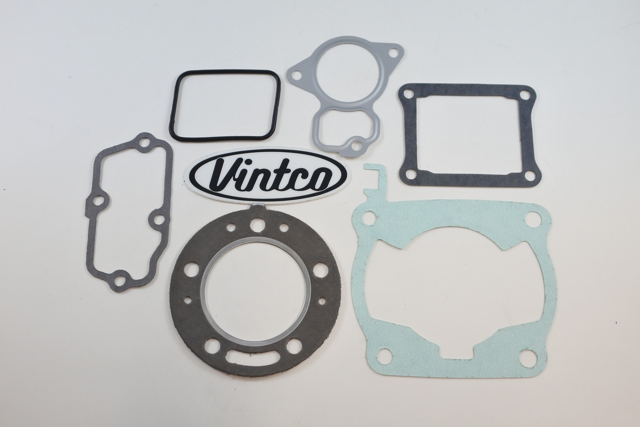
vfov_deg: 36.9
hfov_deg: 53.1
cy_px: 214
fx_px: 640
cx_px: 320
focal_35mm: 36
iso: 400
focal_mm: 13.7
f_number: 4
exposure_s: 1/160
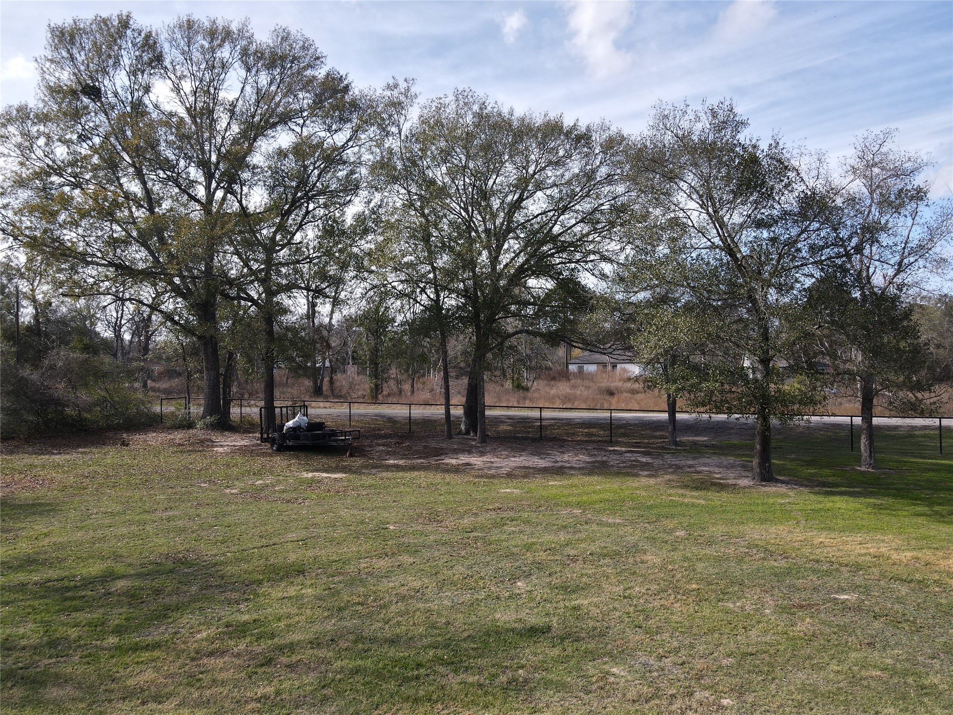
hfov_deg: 71.6
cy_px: 358
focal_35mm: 24
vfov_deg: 56.8
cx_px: 476
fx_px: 661
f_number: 2.8
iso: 100
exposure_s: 1/400
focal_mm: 4.5
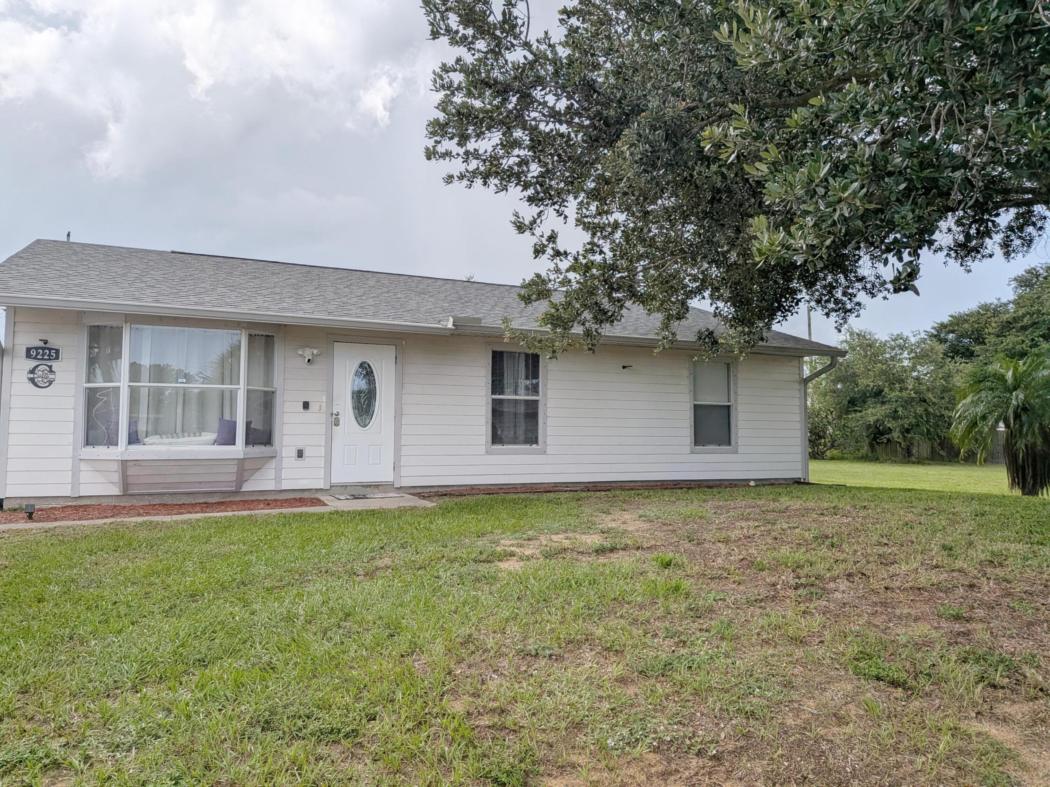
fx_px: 728
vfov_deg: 56.8
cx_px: 525
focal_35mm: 24
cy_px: 394
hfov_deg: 71.6
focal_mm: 4.53
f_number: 1.7
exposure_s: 1/1692
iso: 22
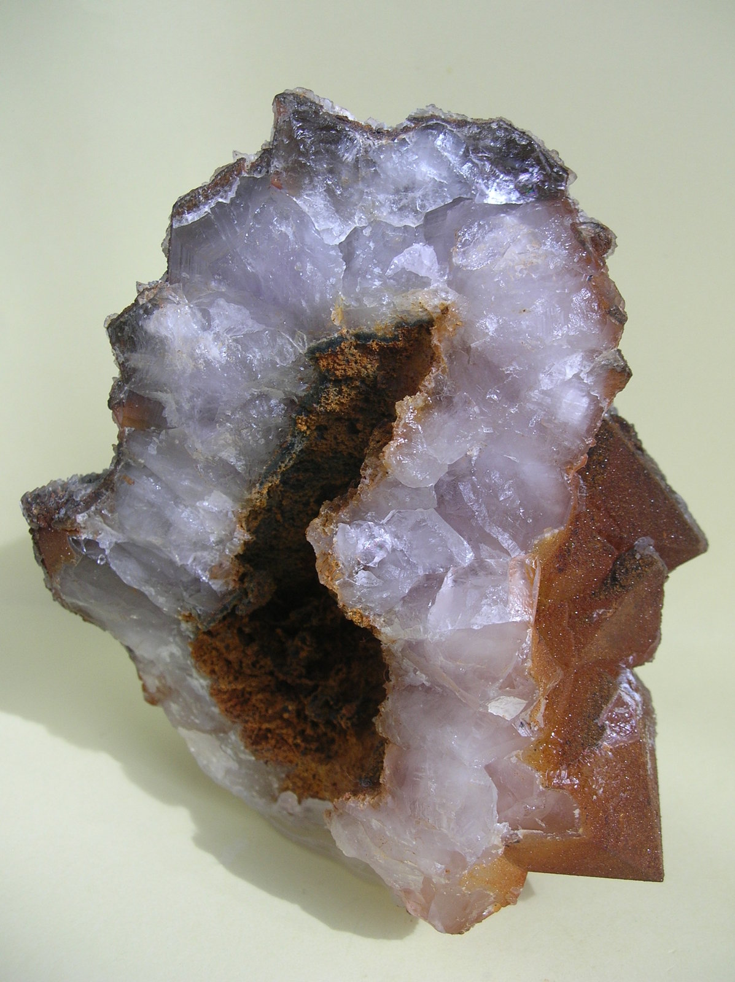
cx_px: 368
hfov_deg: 39.6
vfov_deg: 51.4
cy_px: 491
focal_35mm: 36
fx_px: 1021
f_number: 2.7
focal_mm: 6
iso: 50
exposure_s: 1/67.8
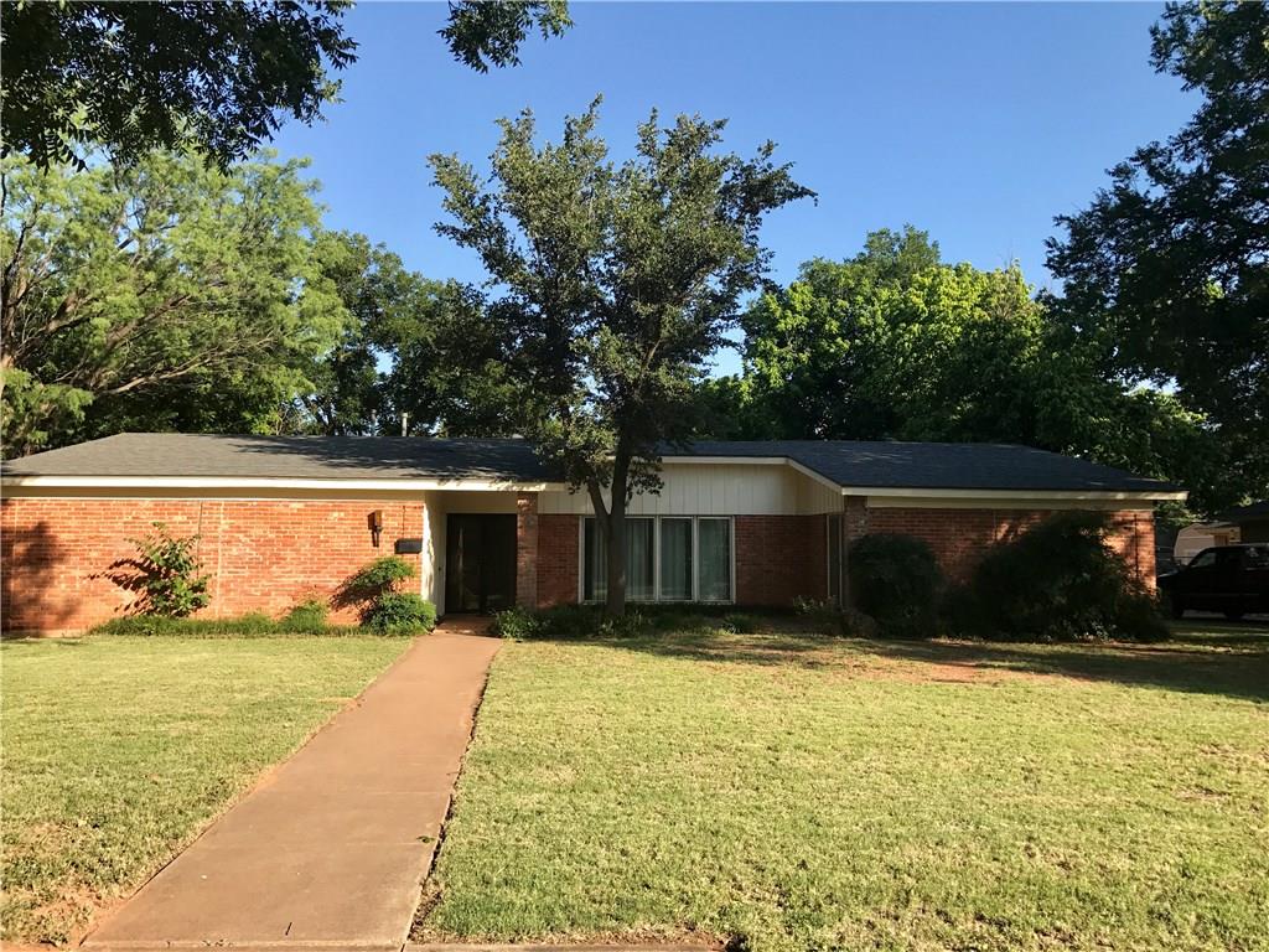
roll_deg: -0.6
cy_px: 476
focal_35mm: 28
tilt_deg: +5.8
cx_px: 634
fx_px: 1026
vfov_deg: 49.7
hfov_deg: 63.4
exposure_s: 1/1114
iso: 20
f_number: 1.8
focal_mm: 3.99
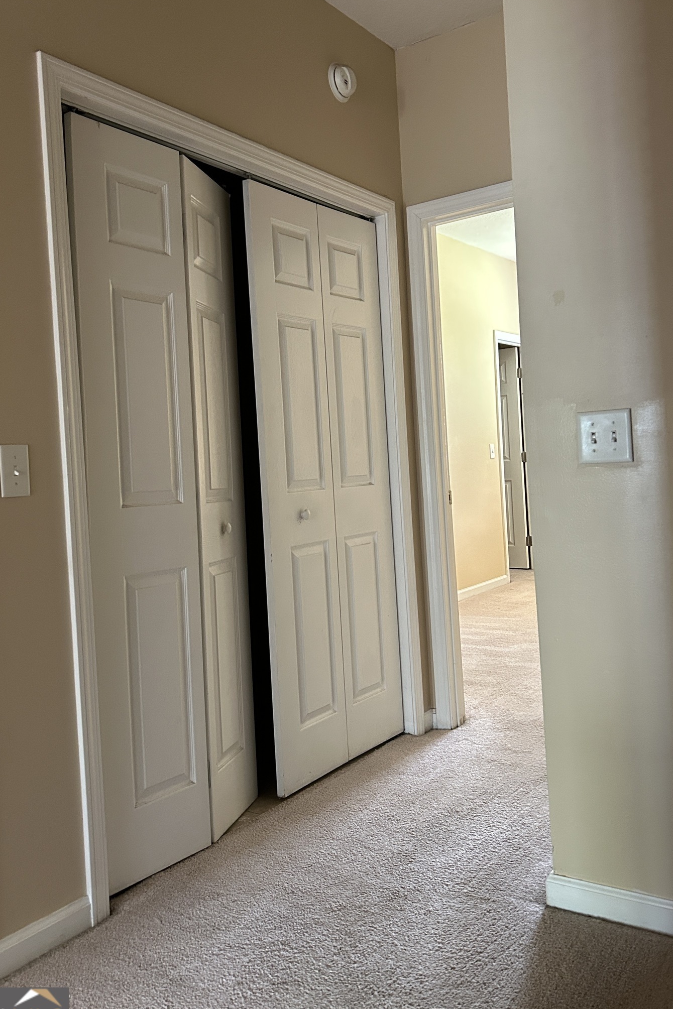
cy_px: 467
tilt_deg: -0.1
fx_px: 869
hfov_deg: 42.3
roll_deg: +2.8
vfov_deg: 60.2
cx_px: 329
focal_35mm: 31
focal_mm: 5.7
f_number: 1.5
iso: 400
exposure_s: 1/60
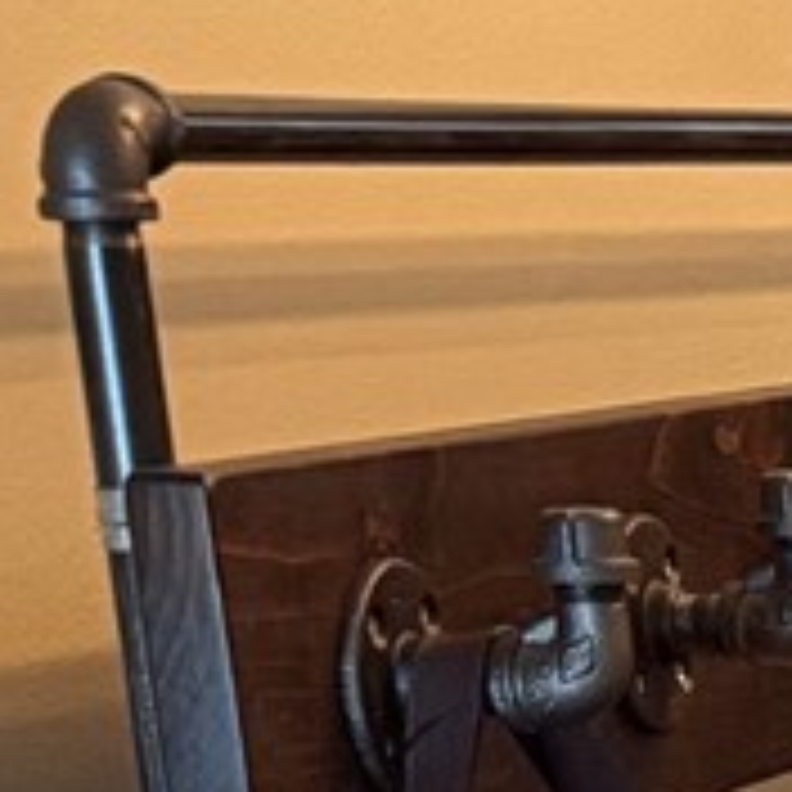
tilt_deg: -15.7
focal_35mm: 193
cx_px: 3231
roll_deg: +0.0
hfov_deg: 6.9
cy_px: 1566
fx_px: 4996
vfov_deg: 8.6
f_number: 1.78
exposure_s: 1/60
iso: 400
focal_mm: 6.76
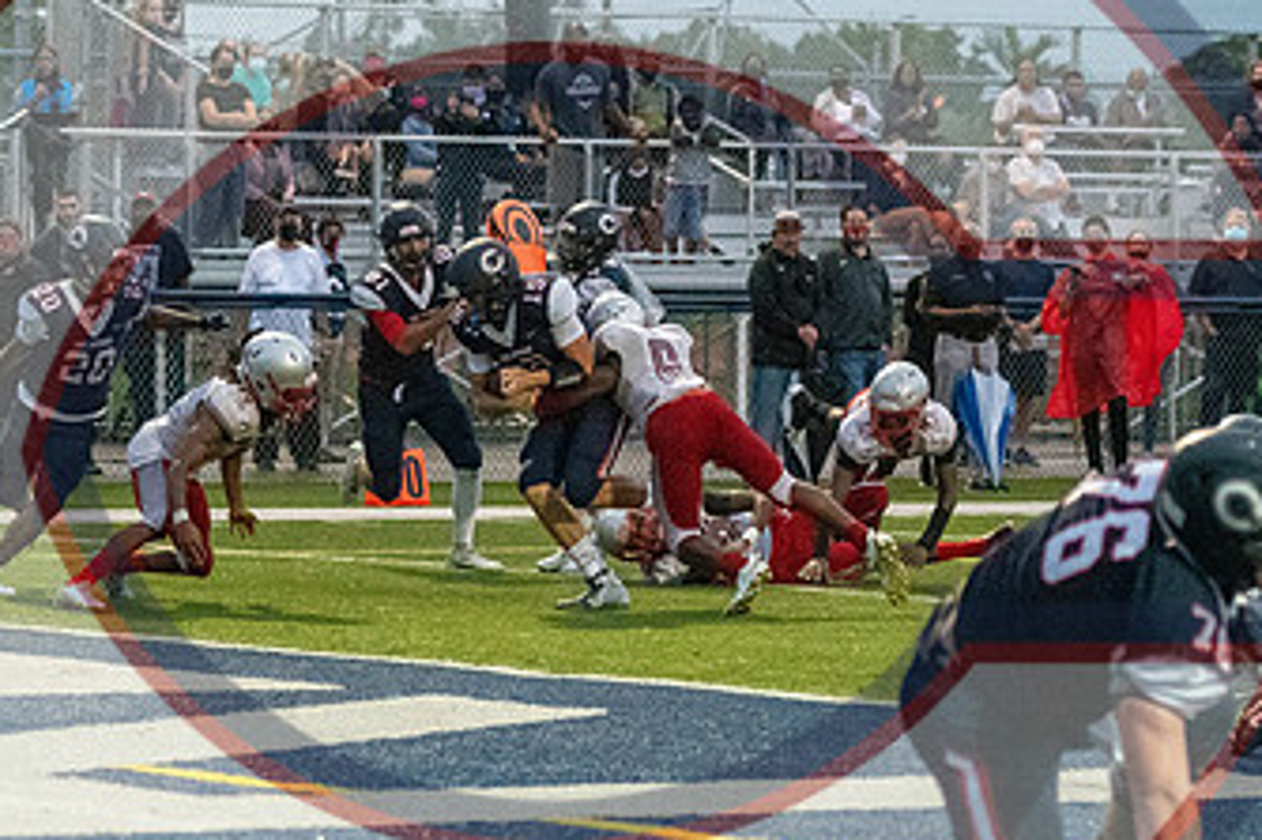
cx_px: 535
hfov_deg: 9.3
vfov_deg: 6.2
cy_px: 450
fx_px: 7743
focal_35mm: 221
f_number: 2.8
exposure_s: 1/2500
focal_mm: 85
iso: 14400
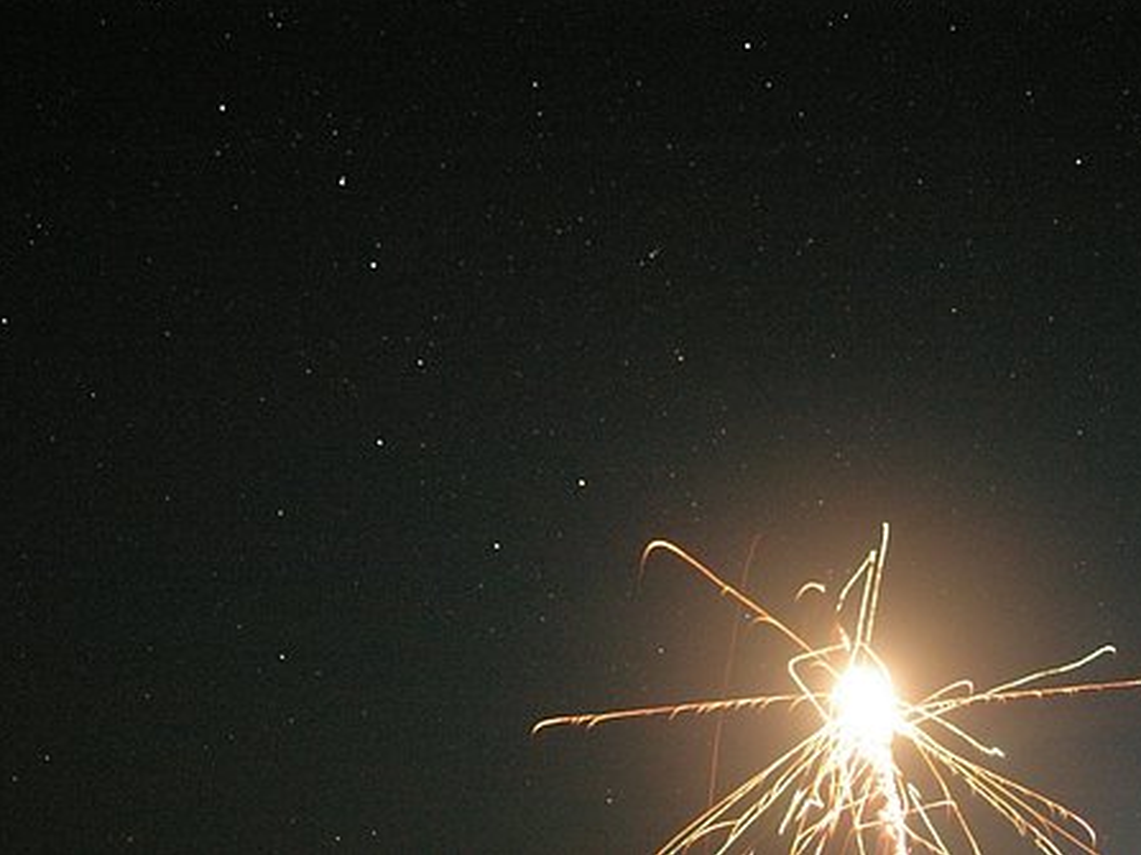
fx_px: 1087
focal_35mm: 33
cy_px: 424
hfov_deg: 55.4
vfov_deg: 42.9
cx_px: 564
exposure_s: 30
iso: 1600
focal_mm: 20
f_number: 3.5
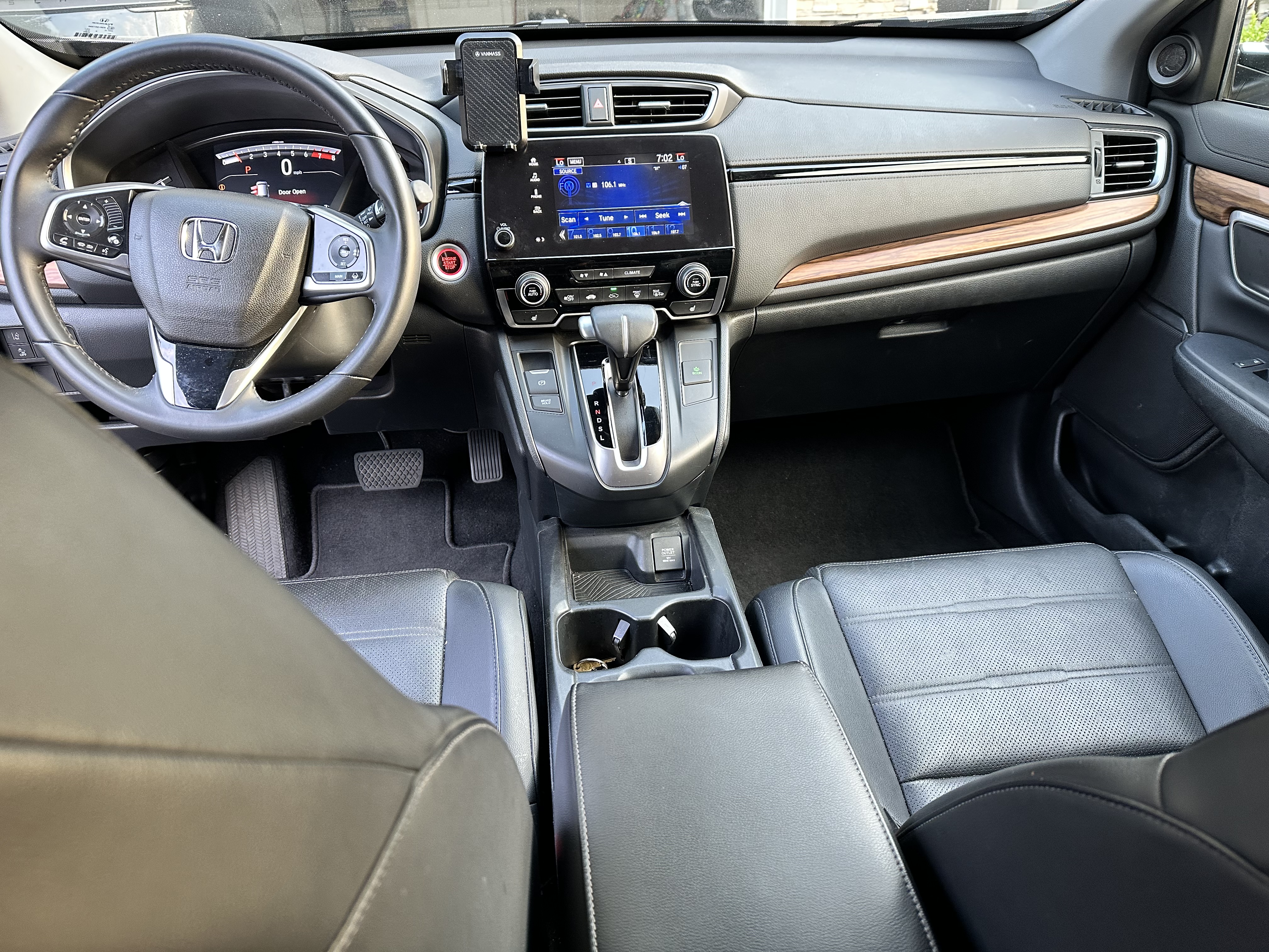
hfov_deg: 71.6
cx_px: 634
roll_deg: +2.7
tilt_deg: -29.2
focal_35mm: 24
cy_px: 476
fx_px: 880
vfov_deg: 56.8
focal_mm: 6.86
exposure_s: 1/65
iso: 250
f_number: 1.78
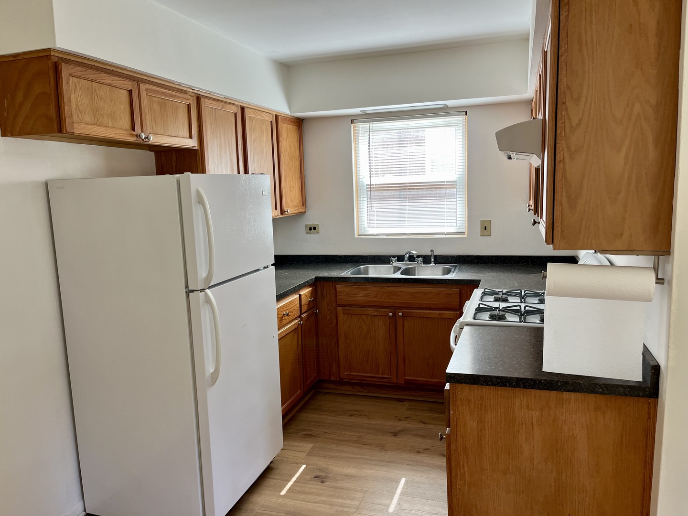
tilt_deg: -8.5
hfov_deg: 67.3
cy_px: 258
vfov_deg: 53.1
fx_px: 517
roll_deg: +1.5
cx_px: 344
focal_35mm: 26
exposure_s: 1/120
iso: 80
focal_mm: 5.1
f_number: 1.6
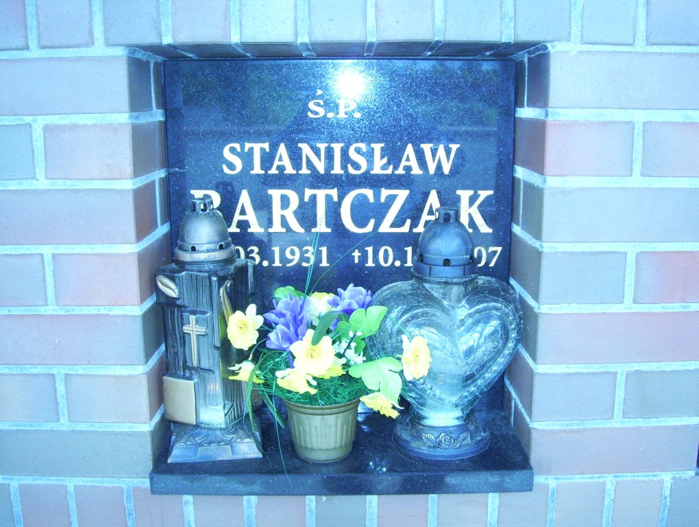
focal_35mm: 36
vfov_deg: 39.7
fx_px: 728
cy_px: 264
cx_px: 350
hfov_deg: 51.3
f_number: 4.8
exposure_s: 1/320
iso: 400
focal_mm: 6
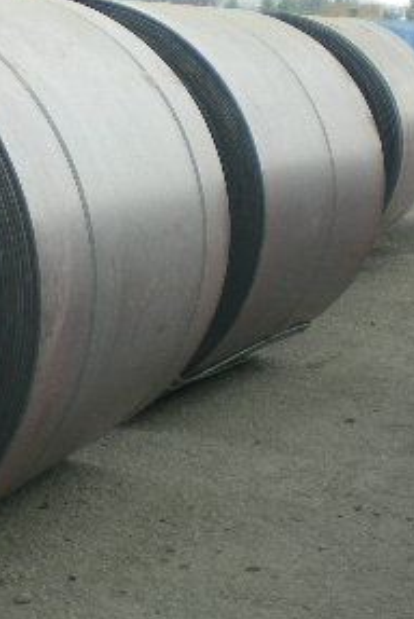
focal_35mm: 88
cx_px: -196
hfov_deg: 14.6
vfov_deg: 23.1
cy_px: 278
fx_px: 1514
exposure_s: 1/251
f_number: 3.1
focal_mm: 6.3
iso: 50
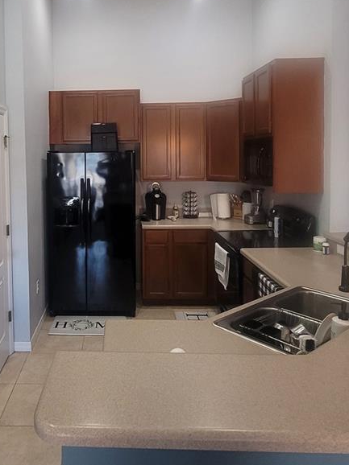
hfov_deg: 50.1
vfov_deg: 64.0
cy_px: 162
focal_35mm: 27
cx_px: 106
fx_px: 363
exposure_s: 1/60
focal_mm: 2.2
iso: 400
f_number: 2.2
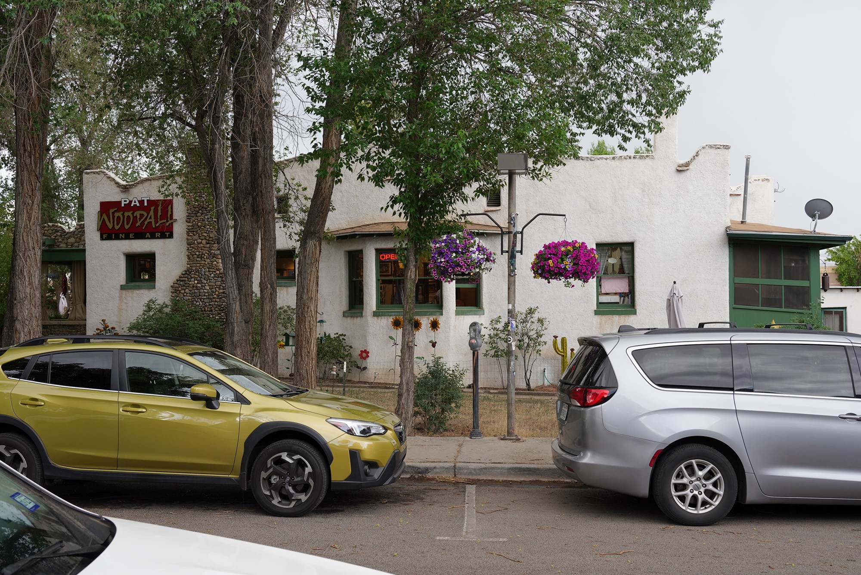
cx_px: 430
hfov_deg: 49.5
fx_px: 933
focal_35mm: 39
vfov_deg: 34.2
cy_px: 288
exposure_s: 1/100
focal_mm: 39
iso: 400
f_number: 9
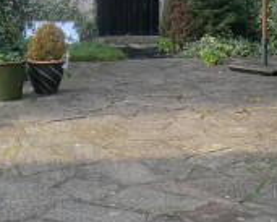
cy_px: -19
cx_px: 43
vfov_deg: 18.5
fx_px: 656
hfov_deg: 23.4
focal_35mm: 80
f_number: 3.2
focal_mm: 4.3
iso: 80
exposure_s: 1/200
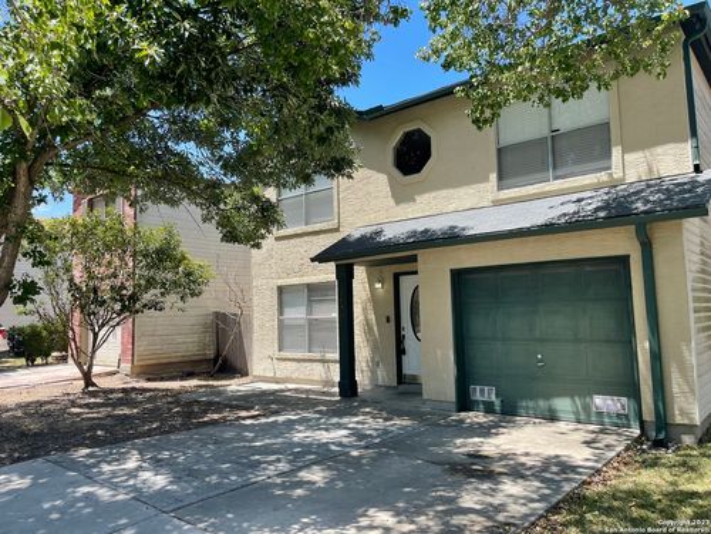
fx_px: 534
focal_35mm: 26
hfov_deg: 67.3
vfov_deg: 53.1
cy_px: 267
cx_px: 356
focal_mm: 5.1
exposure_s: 1/1238
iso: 32
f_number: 1.6
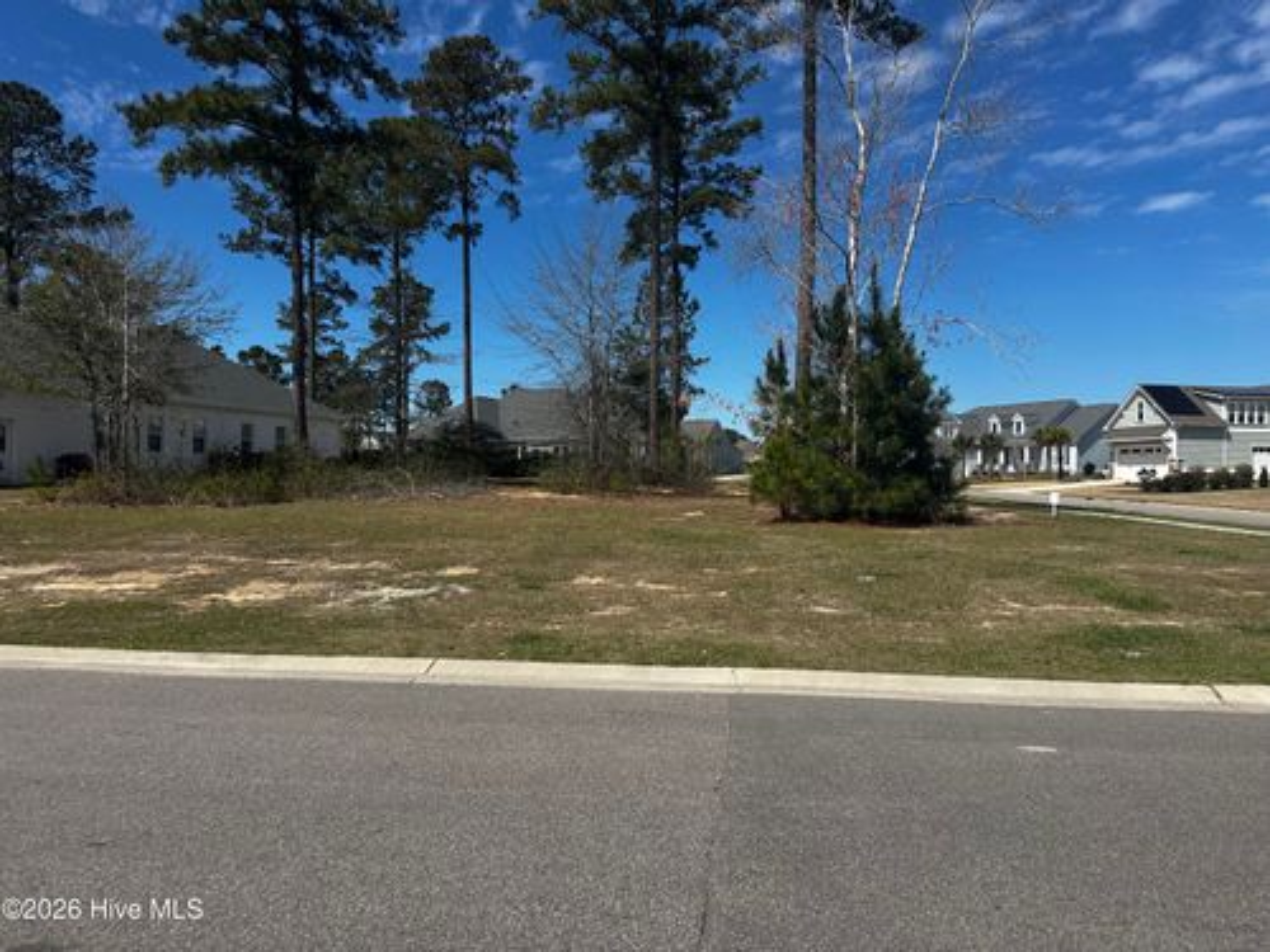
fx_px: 881
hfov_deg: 71.6
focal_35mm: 24
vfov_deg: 56.8
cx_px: 635
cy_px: 476
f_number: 1.78
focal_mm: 6.86
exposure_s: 1/5263
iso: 80
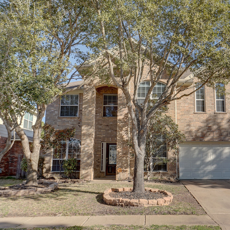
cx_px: 160
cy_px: 117
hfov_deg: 43.0
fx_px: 286
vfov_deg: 43.9
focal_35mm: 38
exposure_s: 1/160
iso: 100
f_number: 8
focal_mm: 29
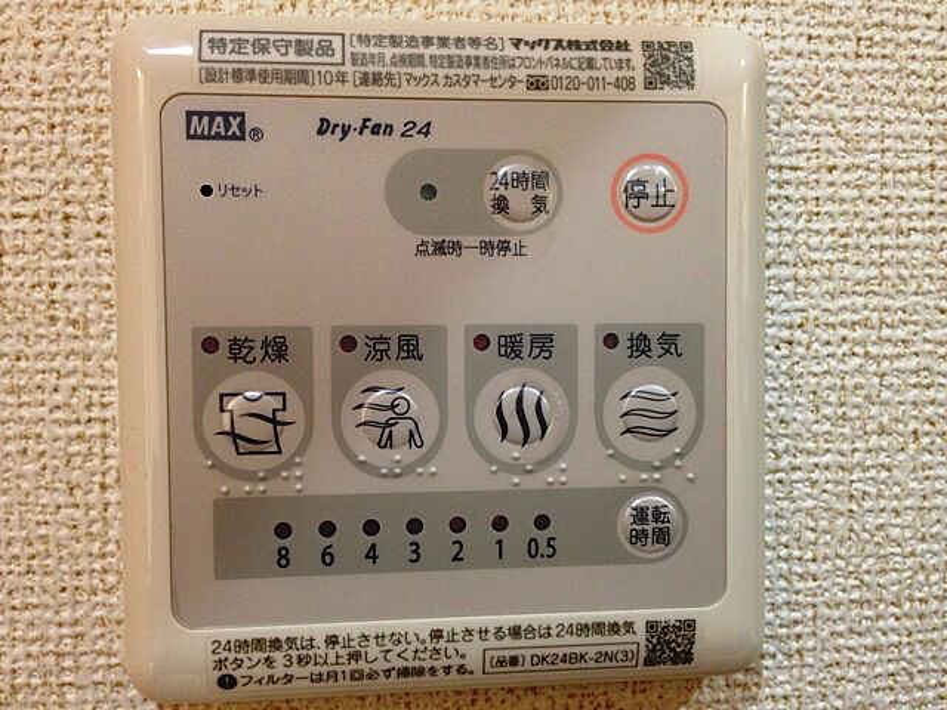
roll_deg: +0.3
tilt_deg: -3.5
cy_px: 355
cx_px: 474
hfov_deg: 55.4
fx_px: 903
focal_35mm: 33
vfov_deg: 42.9
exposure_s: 1/20
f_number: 2.4
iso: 100
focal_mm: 4.12
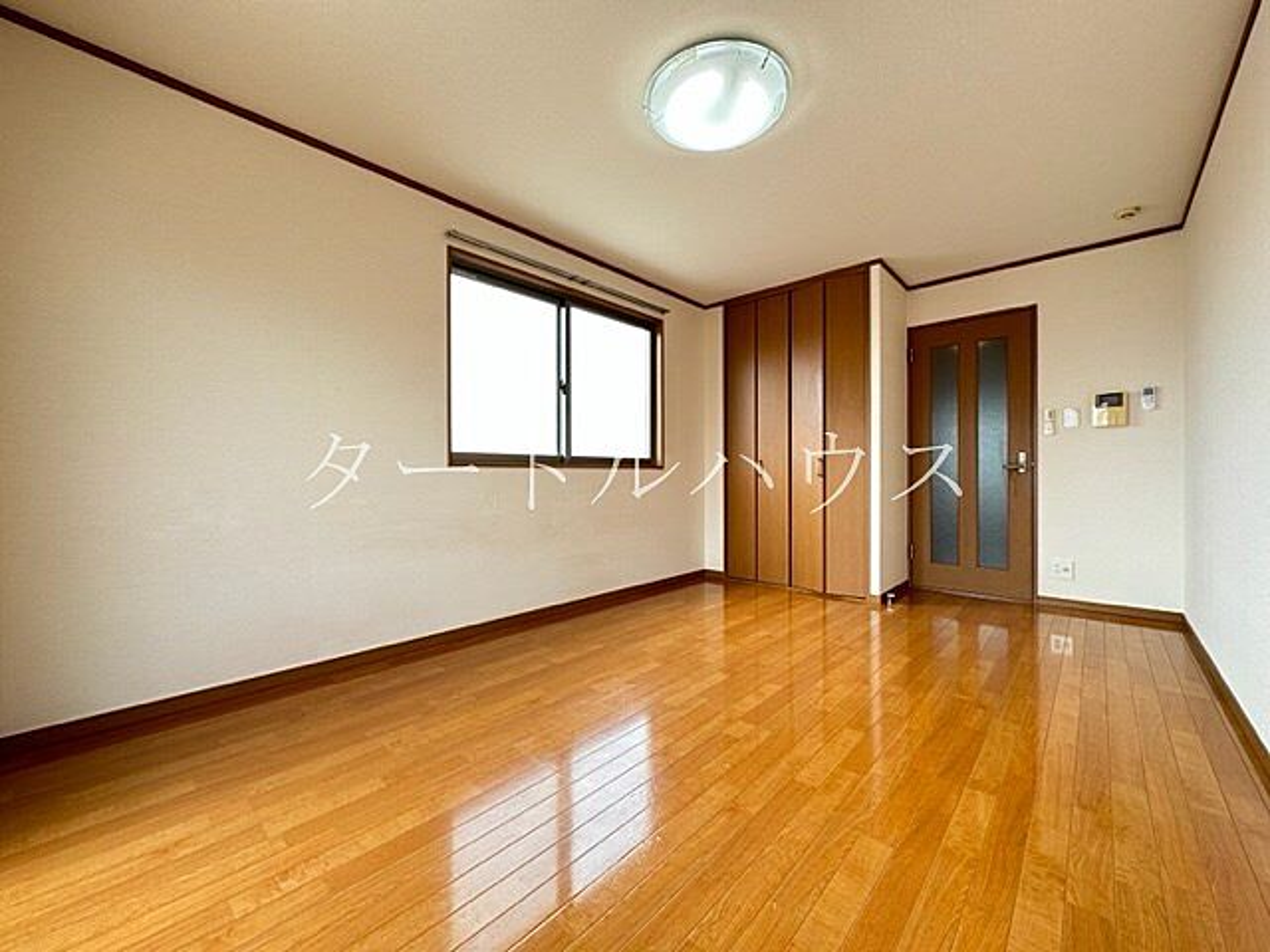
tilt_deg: -0.4
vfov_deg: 85.7
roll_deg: +0.2
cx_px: 635
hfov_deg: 102.1
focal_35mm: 14
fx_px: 514
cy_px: 476
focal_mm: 2.22
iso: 50
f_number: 2.2
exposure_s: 1/99
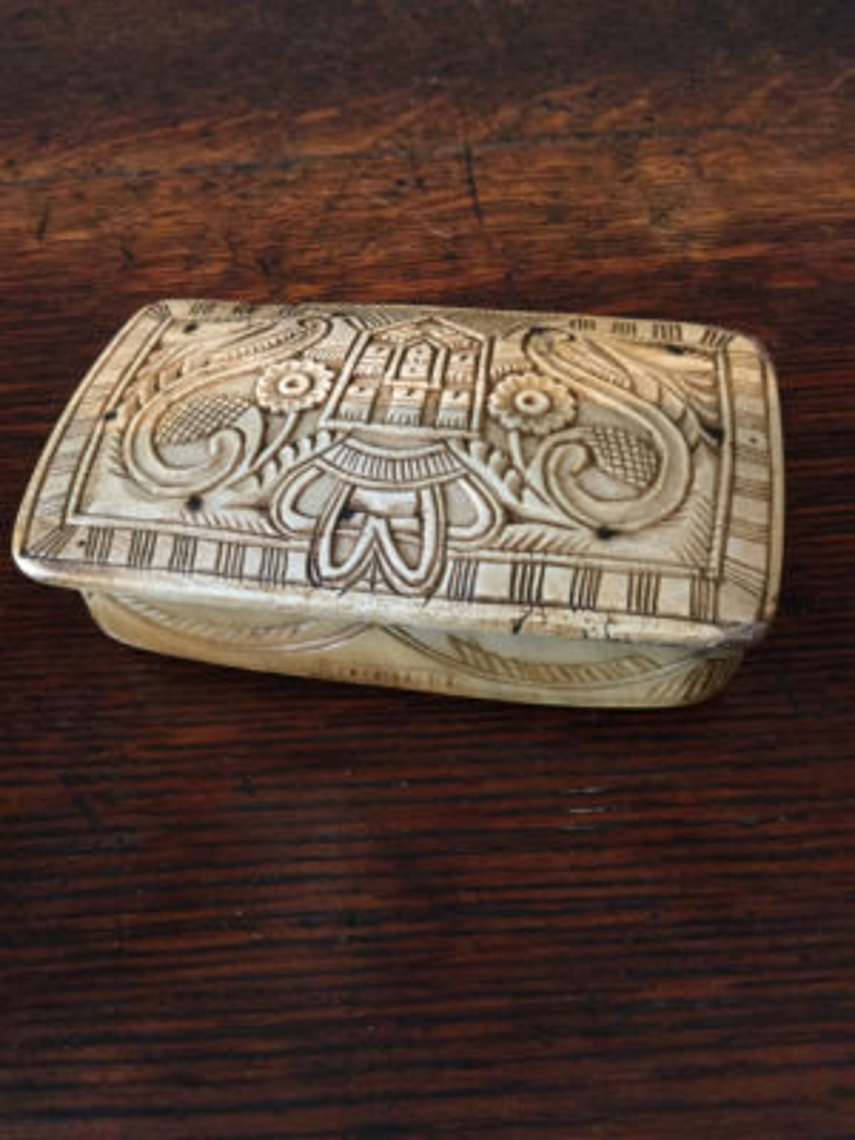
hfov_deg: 45.4
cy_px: 570
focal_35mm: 31
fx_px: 1021
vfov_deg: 58.4
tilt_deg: -58.9
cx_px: 428
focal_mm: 3.3
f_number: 2.4
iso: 200
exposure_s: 1/33
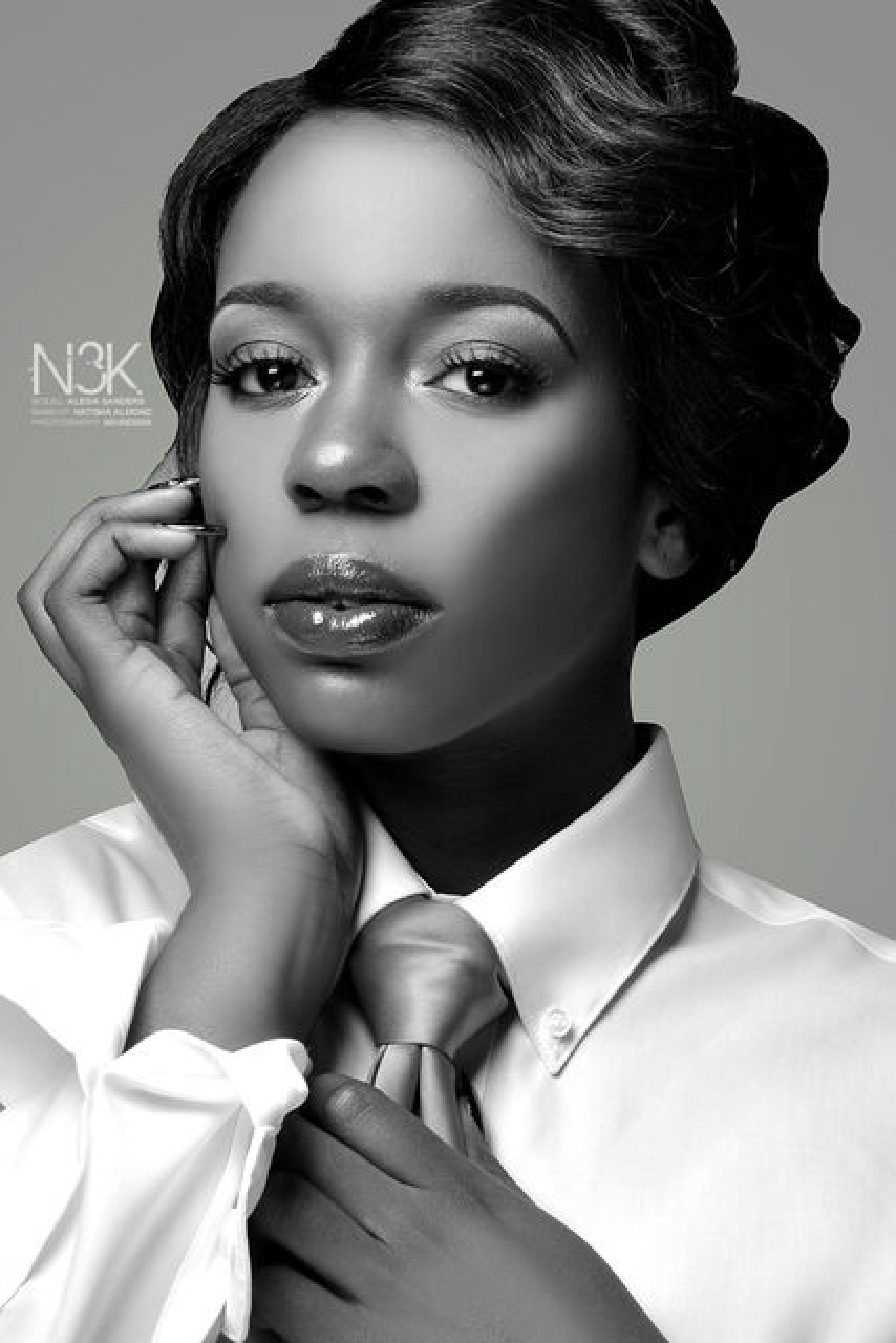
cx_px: 448
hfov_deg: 12.2
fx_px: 4197
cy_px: 672
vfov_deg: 18.2
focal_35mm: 112
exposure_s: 1/125
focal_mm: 75
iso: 100
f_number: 16
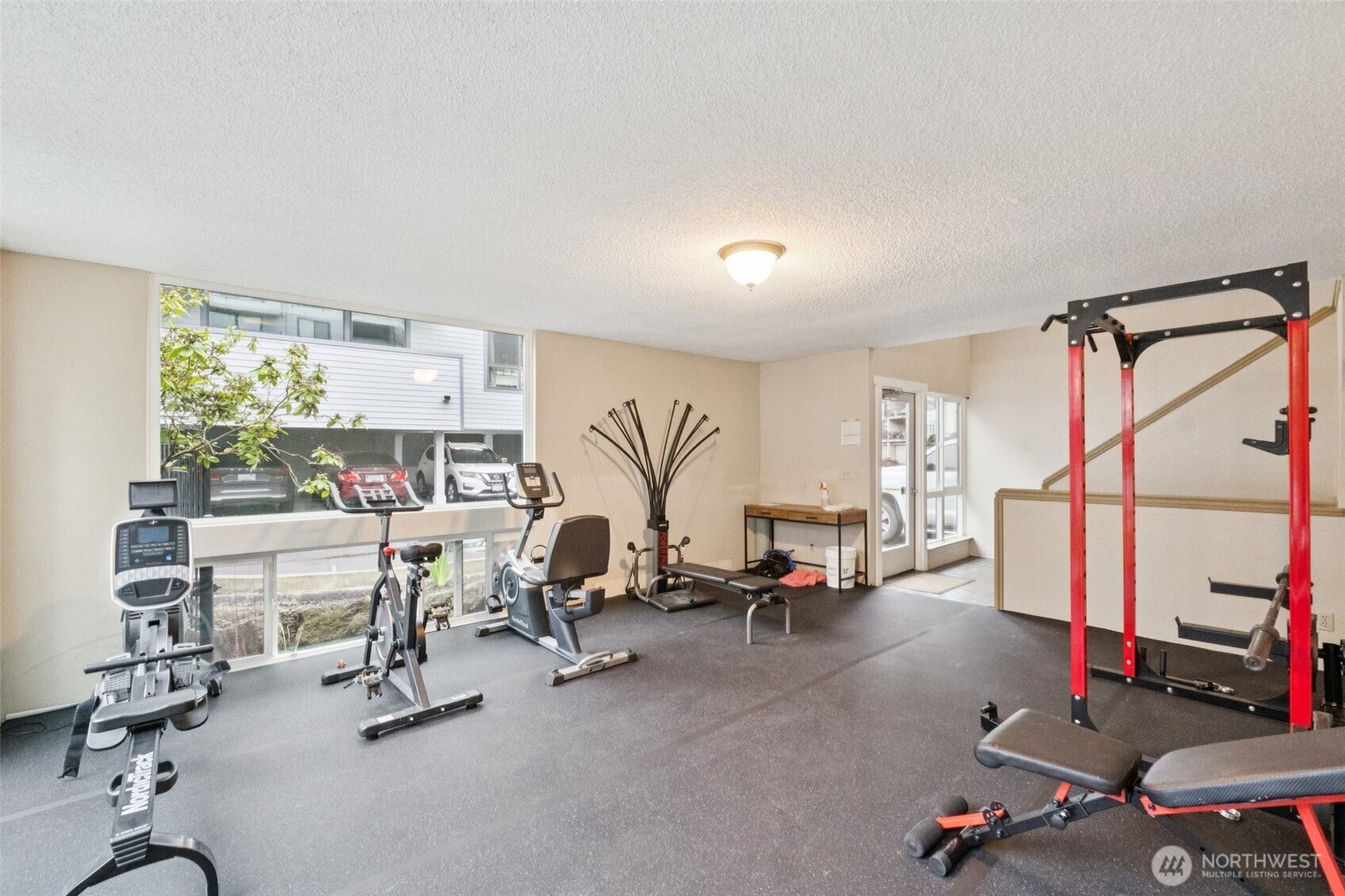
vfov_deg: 77.3
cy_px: 448
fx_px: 560
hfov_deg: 100.4
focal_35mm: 15
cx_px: 672
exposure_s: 1/30
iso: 3200
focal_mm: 10
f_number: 9
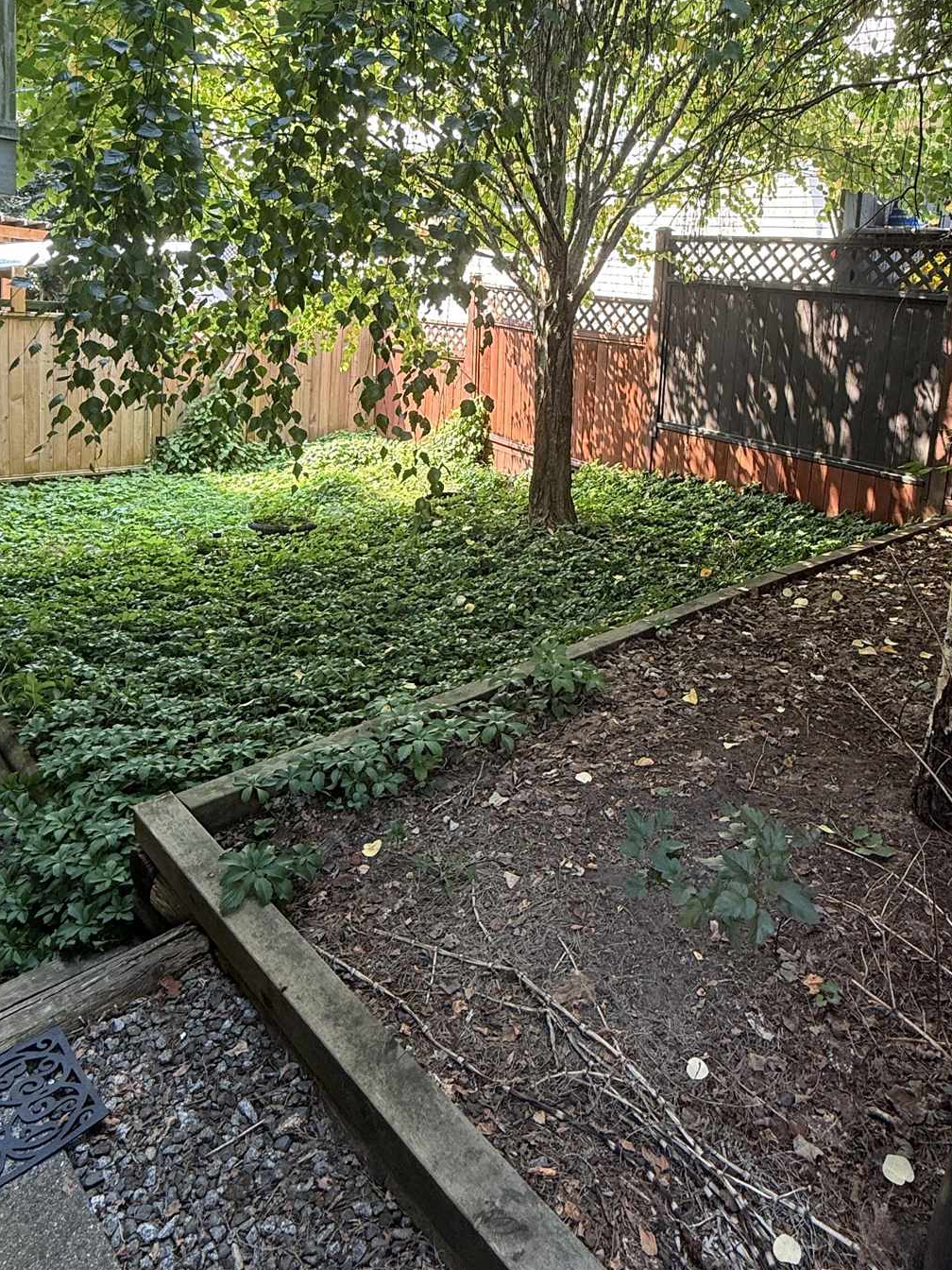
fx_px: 880
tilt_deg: -9.0
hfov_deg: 56.5
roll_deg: -5.9
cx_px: 551
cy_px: 443
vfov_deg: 69.9
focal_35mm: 24
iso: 64
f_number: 2.2
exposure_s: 1/118
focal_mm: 2.22
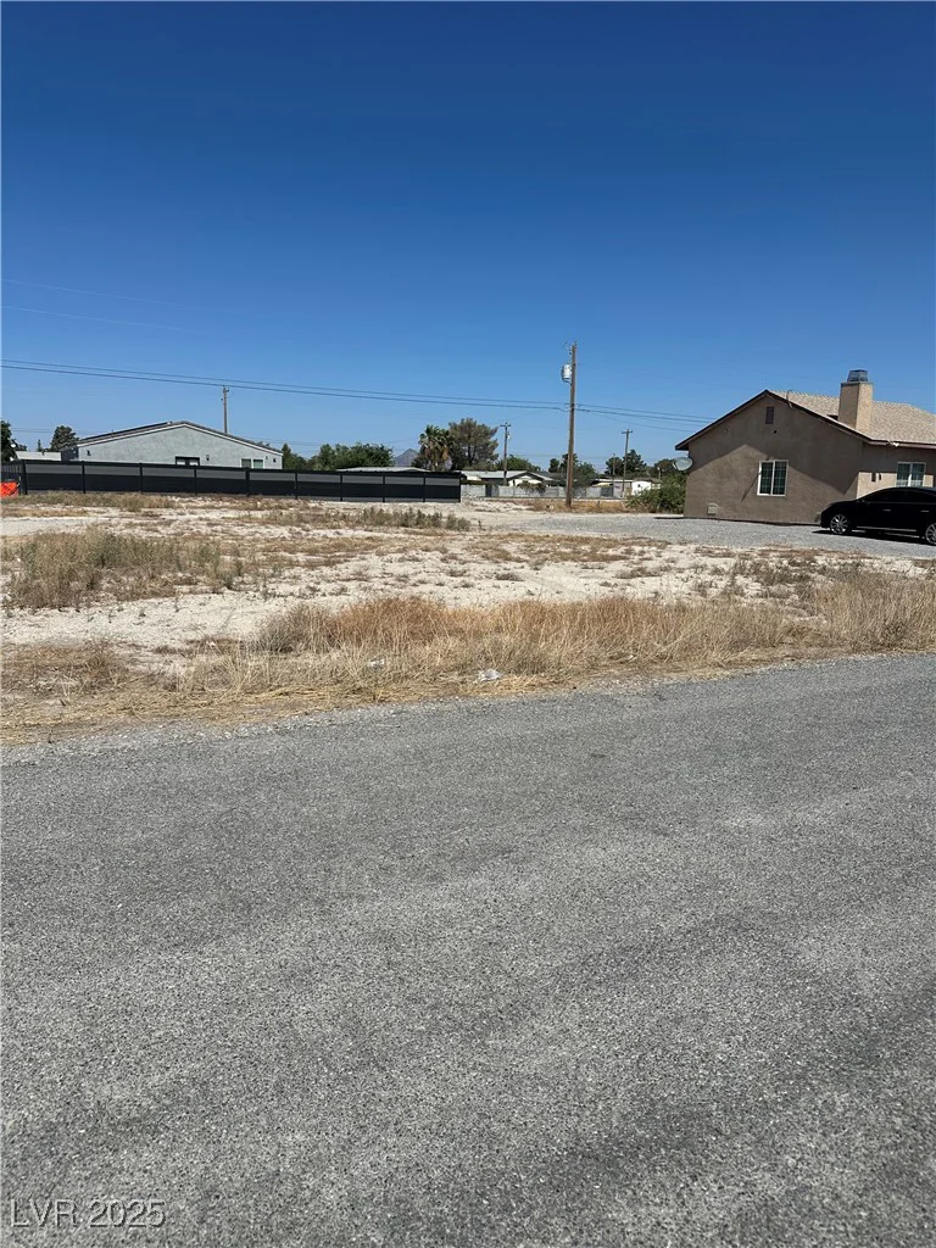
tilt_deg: -9.0
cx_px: 468
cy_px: 624
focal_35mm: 24
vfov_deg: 71.6
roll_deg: -2.2
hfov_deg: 56.8
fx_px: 865
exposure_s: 1/10753
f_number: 1.78
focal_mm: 6.86
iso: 80
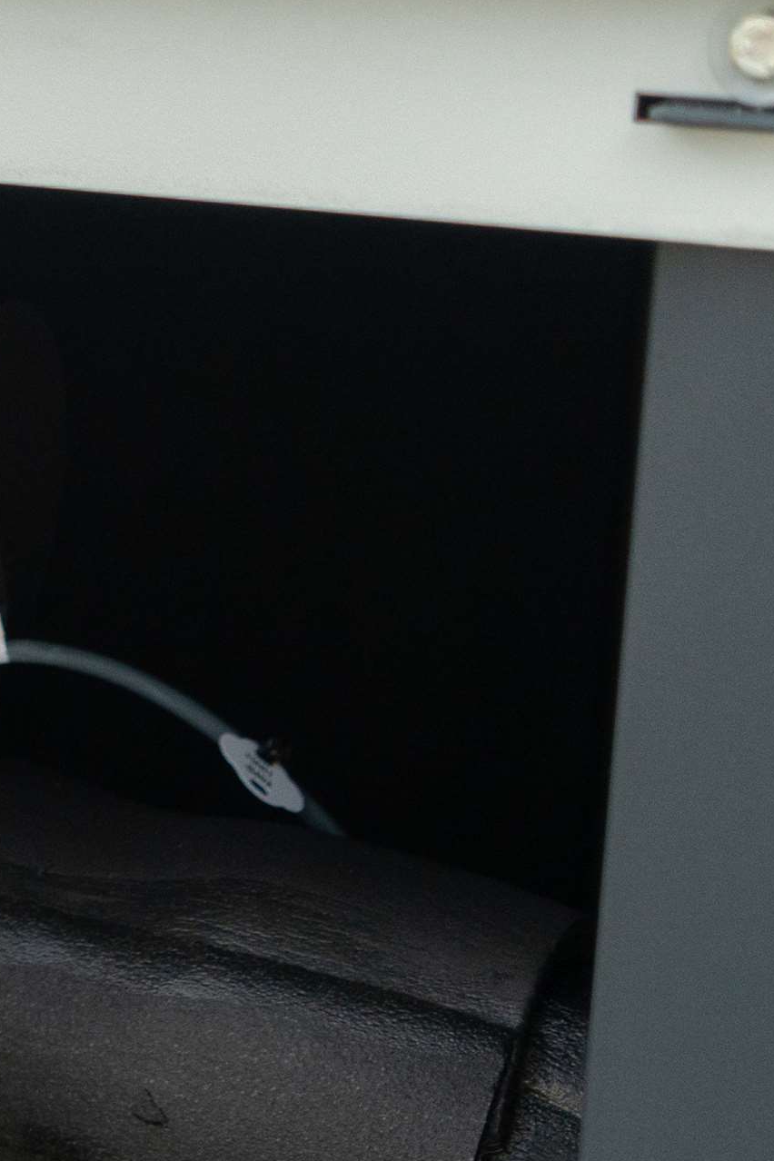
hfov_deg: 8.9
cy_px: 909
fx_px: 4644
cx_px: -874
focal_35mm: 144
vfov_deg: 14.2
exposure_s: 1/500
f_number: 4.5
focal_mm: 45
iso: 800
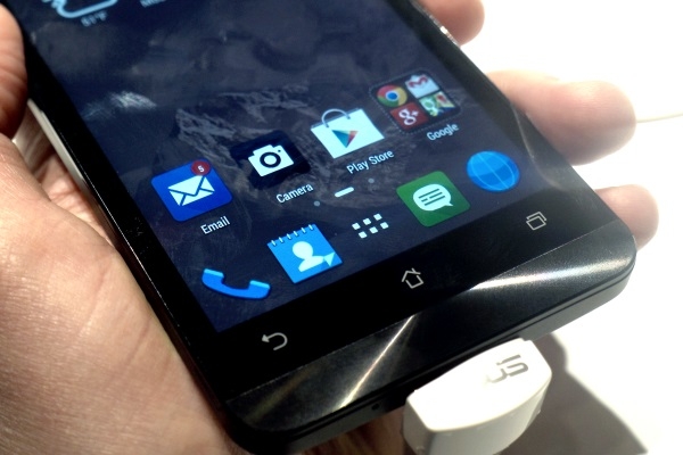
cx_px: 342
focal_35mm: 44
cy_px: 228
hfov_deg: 45.0
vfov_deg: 30.8
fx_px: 825
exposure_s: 1/40
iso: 200
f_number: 5
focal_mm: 29
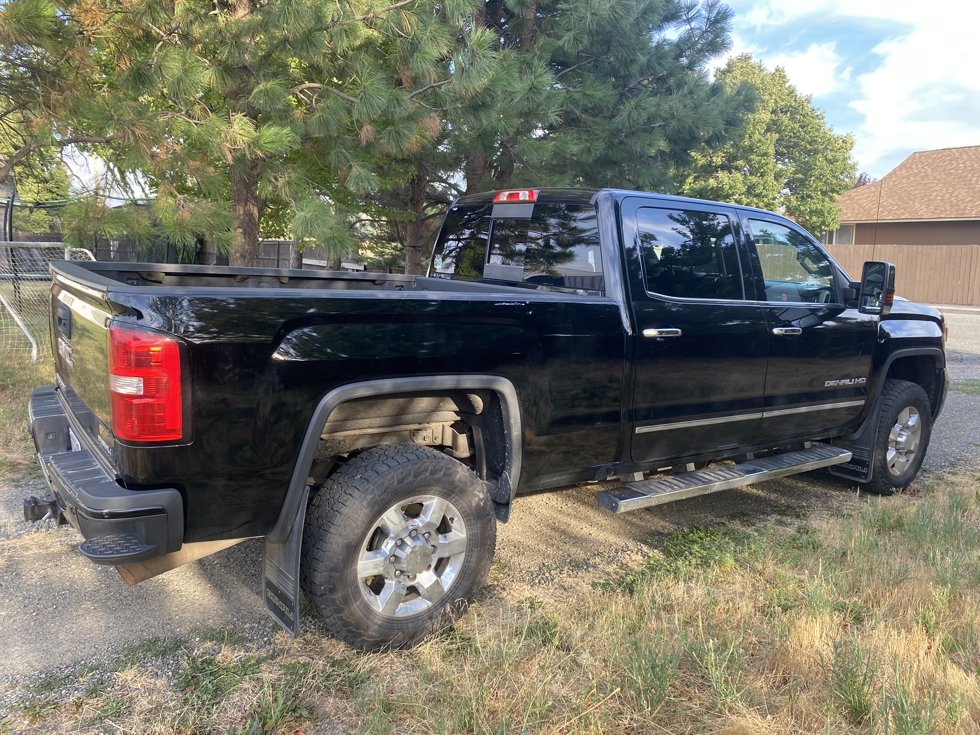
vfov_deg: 53.1
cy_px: 368
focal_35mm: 26
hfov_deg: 67.3
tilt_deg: -8.4
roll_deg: -0.4
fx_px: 736
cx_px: 490
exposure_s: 1/153
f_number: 1.8
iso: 32
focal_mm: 4.25
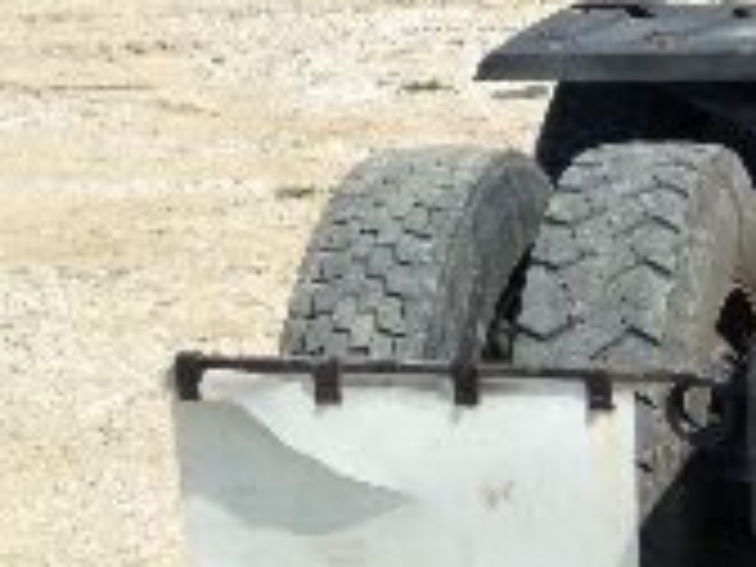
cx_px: 1012
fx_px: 2752
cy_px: 122
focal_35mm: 126
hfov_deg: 14.9
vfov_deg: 11.7
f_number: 2.4
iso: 50
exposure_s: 1/1506
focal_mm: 4.12
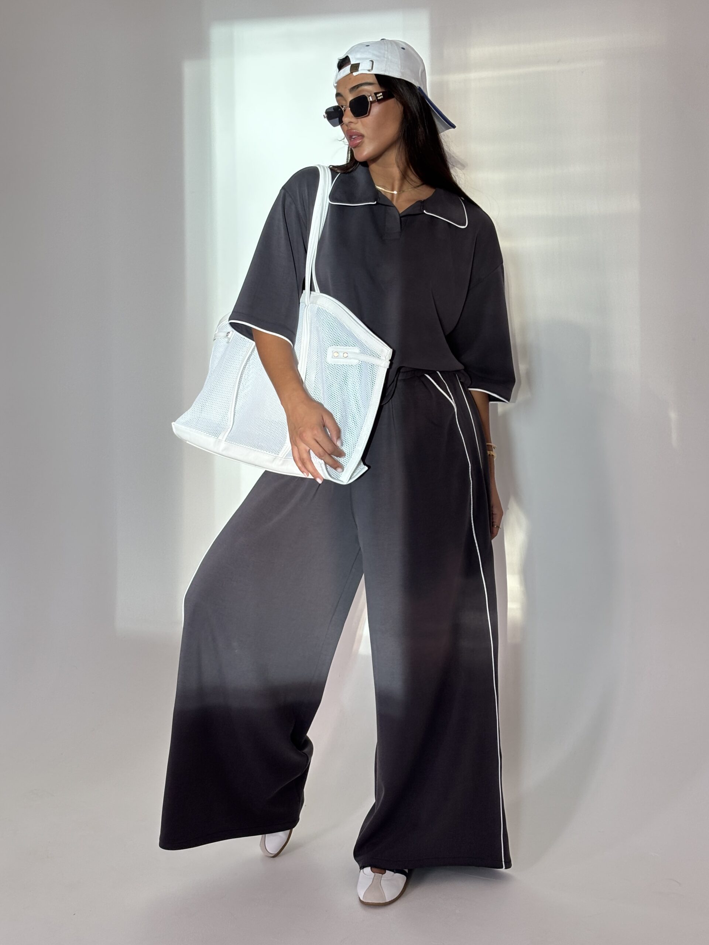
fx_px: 1420
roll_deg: +0.2
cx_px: 354
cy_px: 472
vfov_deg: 36.8
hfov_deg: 28.0
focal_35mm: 52
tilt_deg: -9.1
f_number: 1.6
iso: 32
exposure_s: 1/146
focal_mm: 5.96
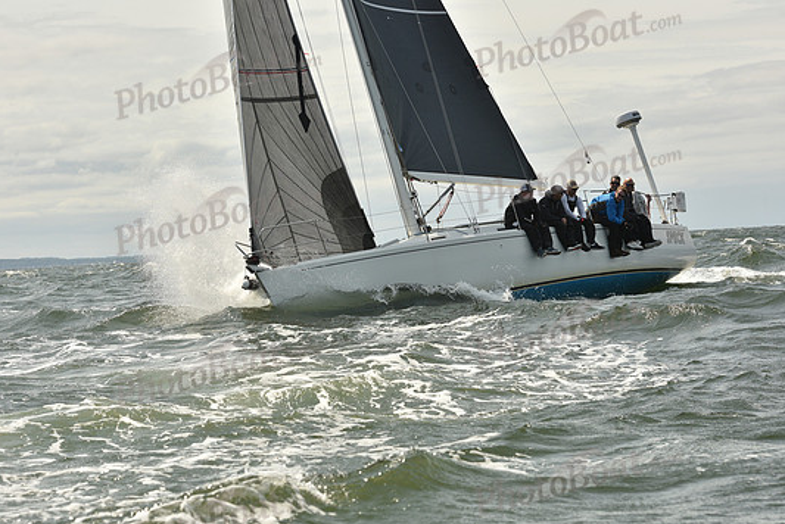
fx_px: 2422
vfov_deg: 12.4
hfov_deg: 18.4
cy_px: 273
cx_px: 399
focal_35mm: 111
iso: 250
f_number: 10
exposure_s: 1/800
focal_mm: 102
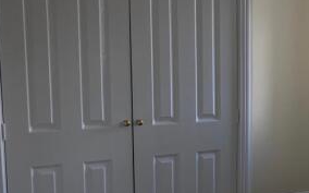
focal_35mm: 61
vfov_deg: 21.2
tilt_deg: -9.0
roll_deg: -0.3
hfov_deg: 31.2
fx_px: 513
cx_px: 303
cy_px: 112
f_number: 1.8
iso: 25
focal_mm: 3.99
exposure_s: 1/33
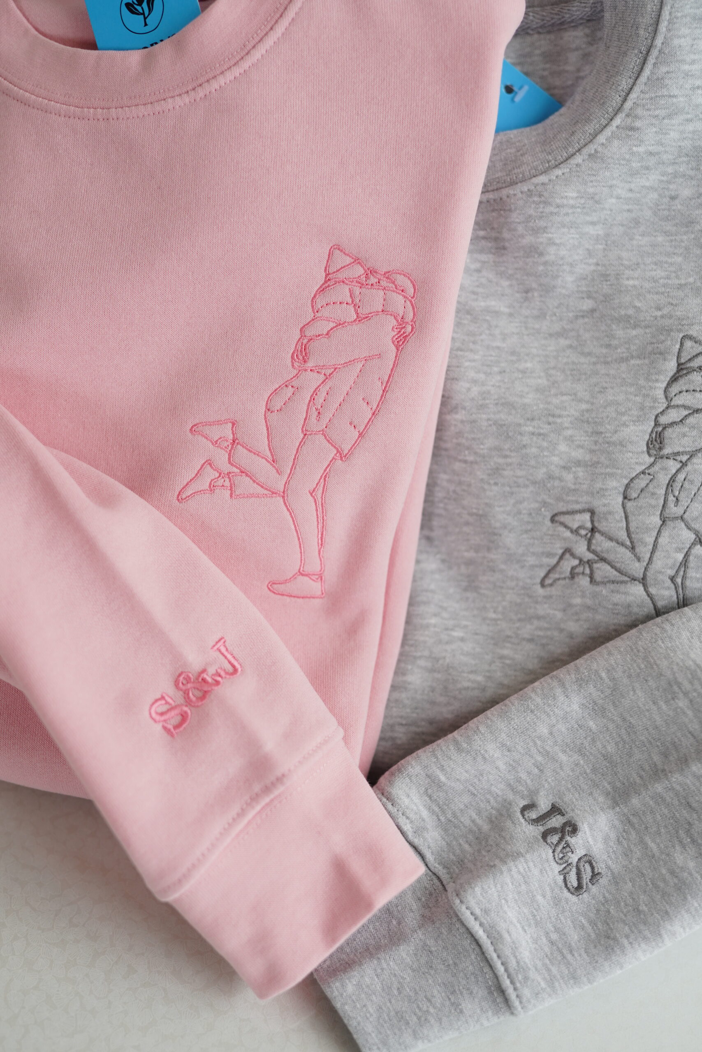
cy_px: 526
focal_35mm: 50
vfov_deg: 39.6
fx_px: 1462
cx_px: 351
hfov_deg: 27.0
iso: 800
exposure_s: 1/500
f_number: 2.2
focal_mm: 50
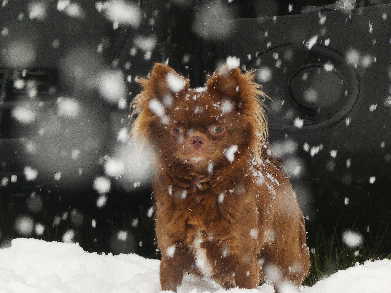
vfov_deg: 2.8
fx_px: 5998
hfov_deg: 3.7
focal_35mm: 531
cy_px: 146
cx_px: 196
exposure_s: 1/250
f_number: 5.6
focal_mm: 95.2
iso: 400
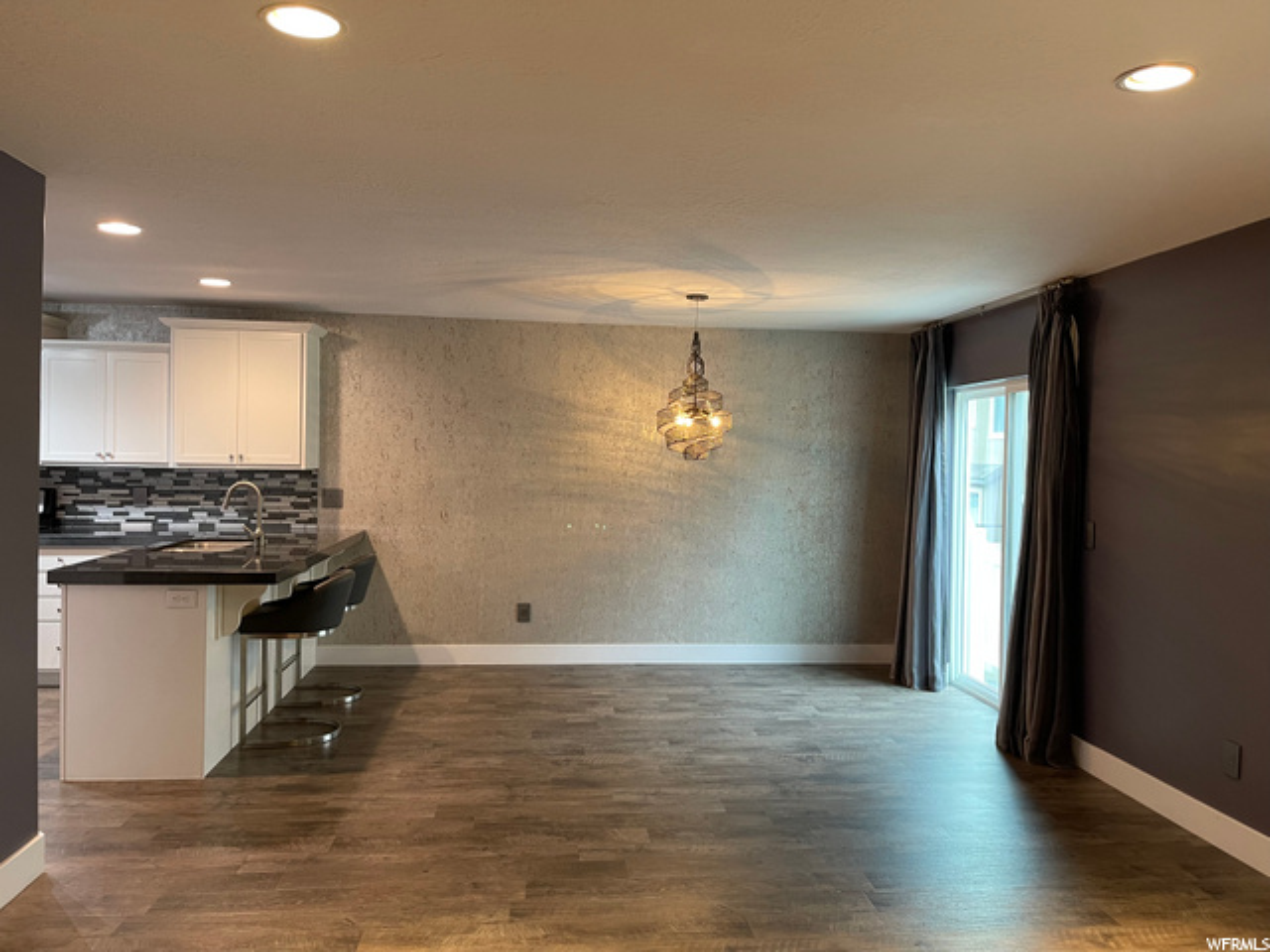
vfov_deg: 53.1
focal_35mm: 26
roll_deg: -1.0
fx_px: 954
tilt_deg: -1.5
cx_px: 635
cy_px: 476
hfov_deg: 67.3
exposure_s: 1/60
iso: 200
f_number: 1.6
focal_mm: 5.1
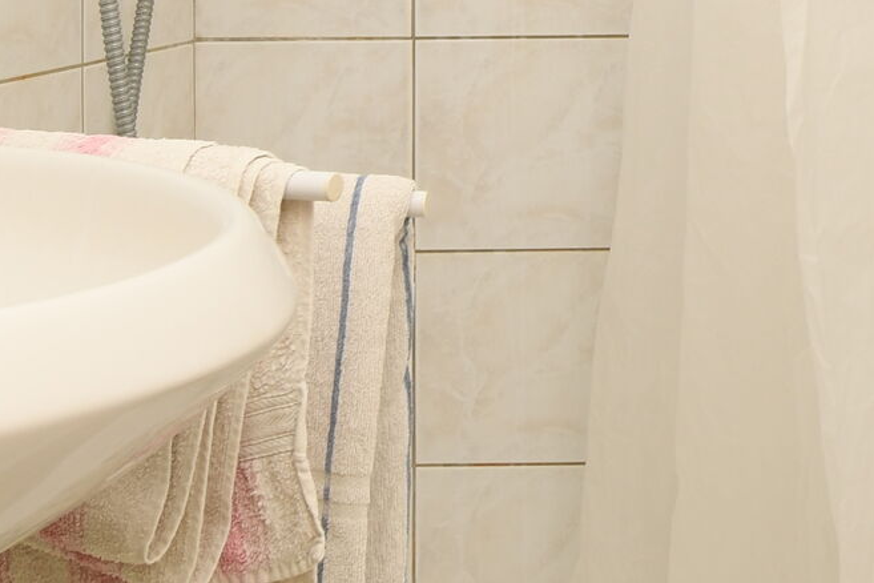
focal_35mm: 81
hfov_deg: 23.3
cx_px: 1006
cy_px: -207
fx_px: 1966
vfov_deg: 15.9
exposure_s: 1/100
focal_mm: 13
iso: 100
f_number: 8
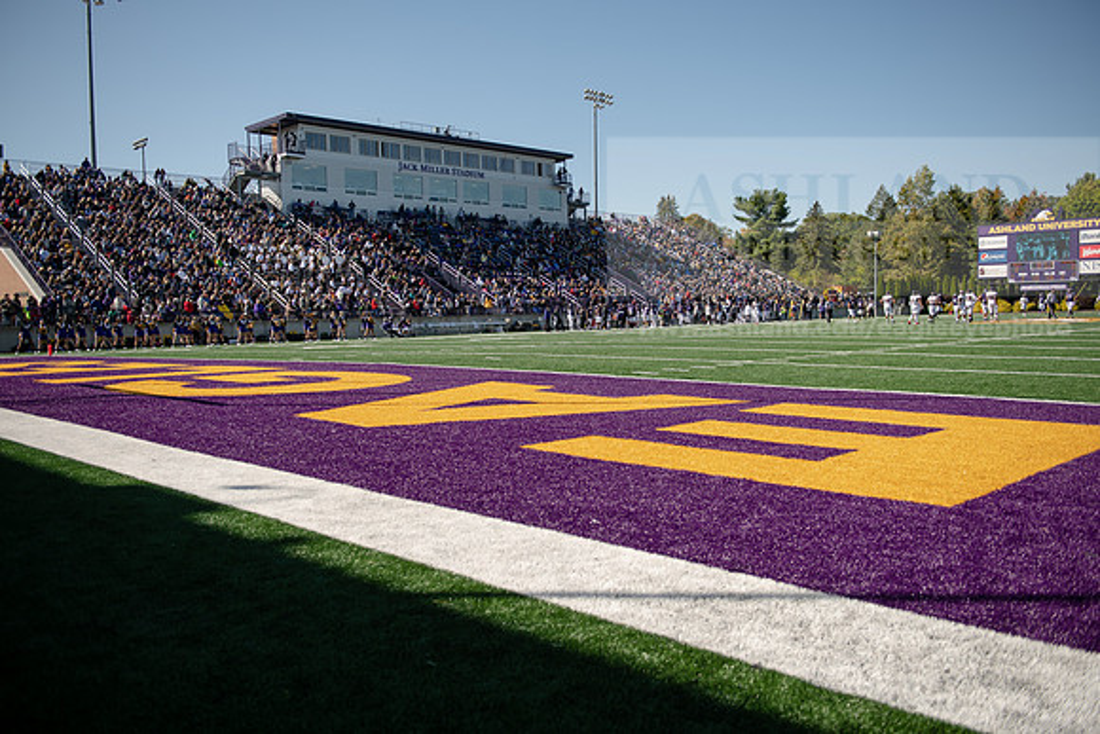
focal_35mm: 32
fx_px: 978
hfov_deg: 58.7
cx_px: 550
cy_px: 367
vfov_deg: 41.1
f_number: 3.2
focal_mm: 32
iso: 160
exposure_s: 1/2000
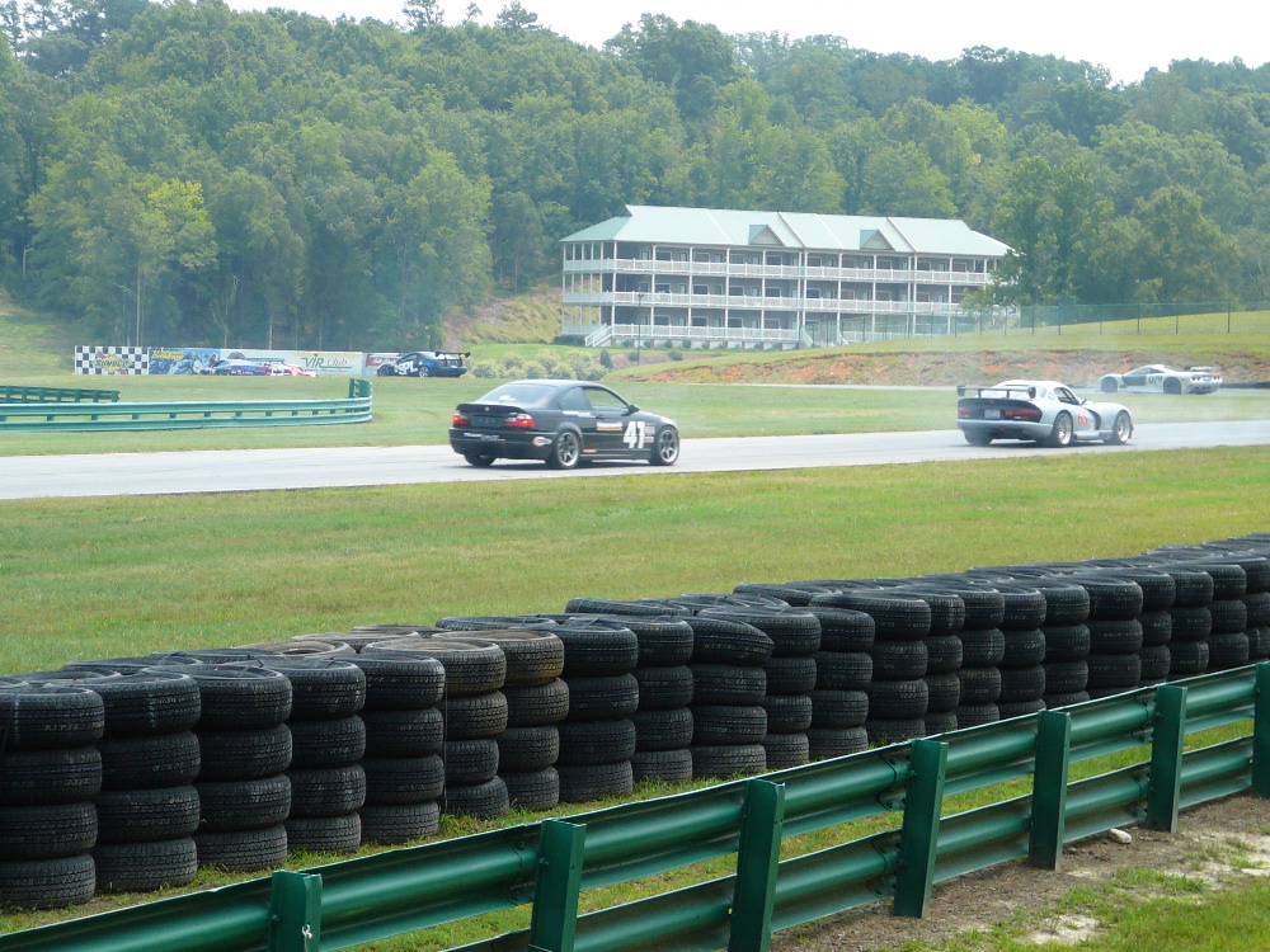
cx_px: 635
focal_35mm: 112
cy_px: 476
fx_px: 4109
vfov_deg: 13.2
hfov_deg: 17.6
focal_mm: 16.6
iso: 80
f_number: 3.9
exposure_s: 1/320
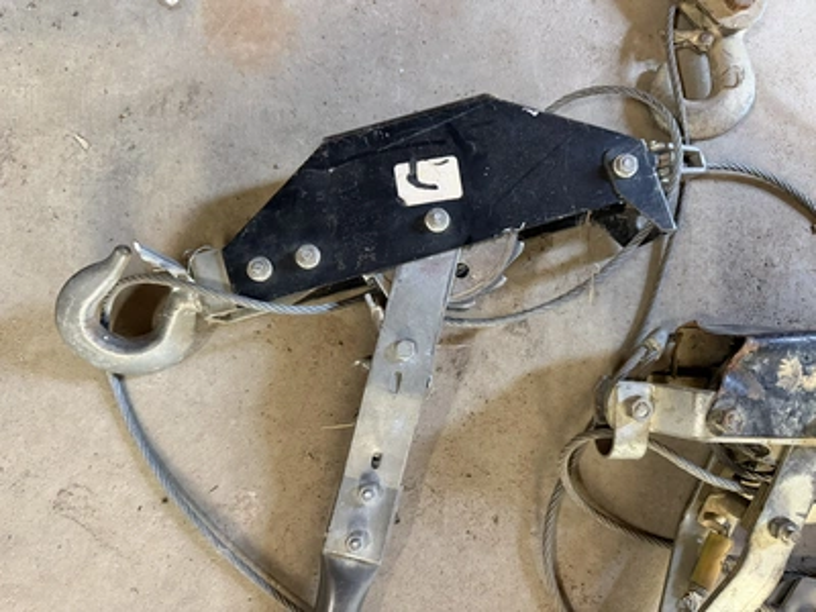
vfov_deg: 56.8
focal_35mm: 24
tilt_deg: -84.3
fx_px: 566
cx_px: 408
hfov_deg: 71.6
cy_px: 306
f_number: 1.78
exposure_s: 1/60
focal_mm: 6.76
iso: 800
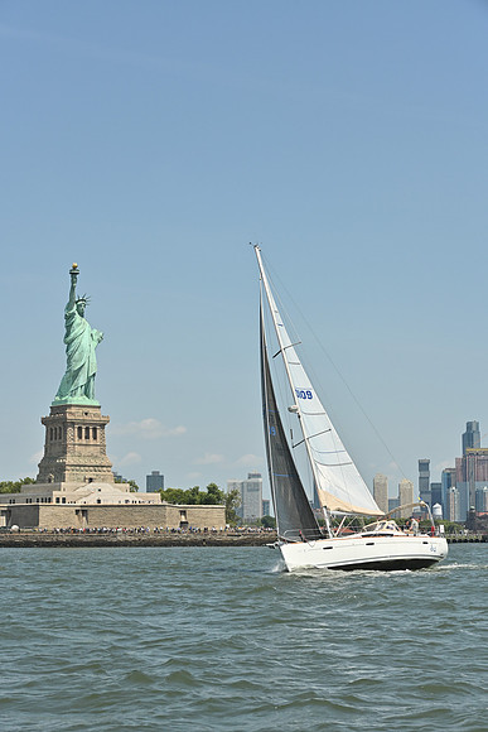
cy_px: 366
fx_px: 1422
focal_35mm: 70
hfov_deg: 19.5
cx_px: 244
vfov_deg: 28.8
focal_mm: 70
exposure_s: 1/1250
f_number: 8
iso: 320
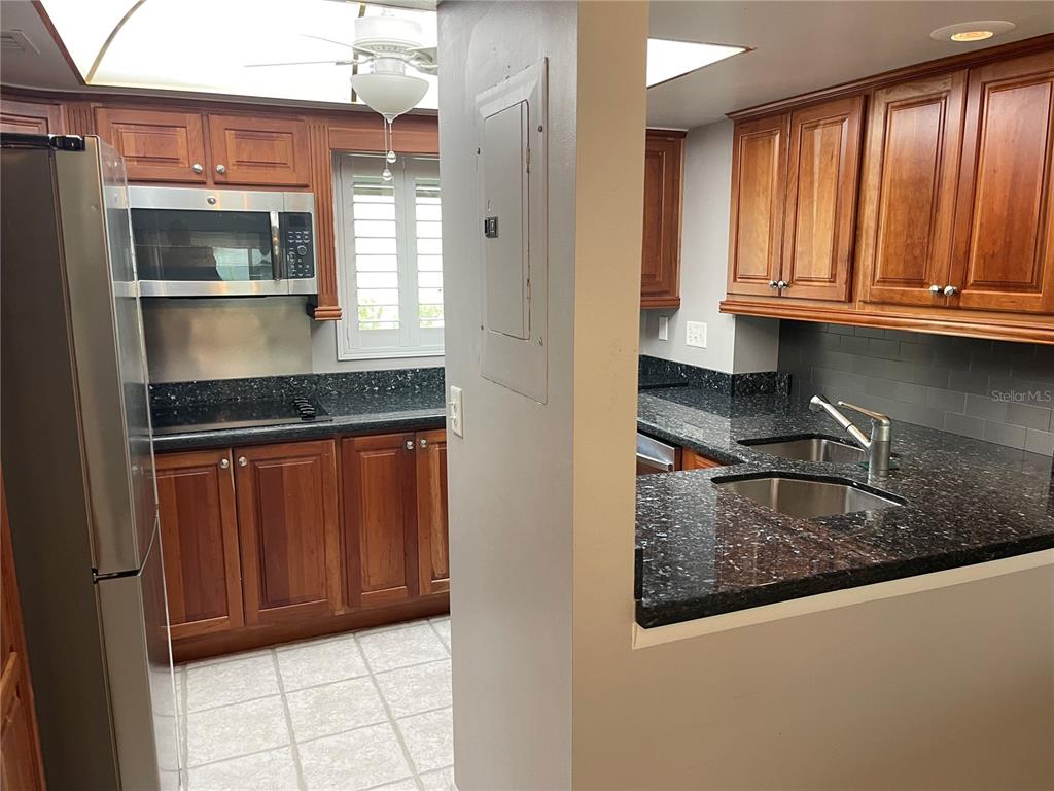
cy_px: 396
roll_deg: +0.0
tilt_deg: -9.3
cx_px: 527
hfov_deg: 69.4
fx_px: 761
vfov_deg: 54.9
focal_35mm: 25
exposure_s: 1/60
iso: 200
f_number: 1.6
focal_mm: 5.1
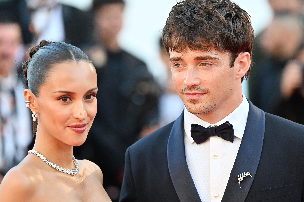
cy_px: 101
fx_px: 2338
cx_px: 152
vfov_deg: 5.0
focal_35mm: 277
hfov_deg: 7.4
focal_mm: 185
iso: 640
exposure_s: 1/1000
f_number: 2.8
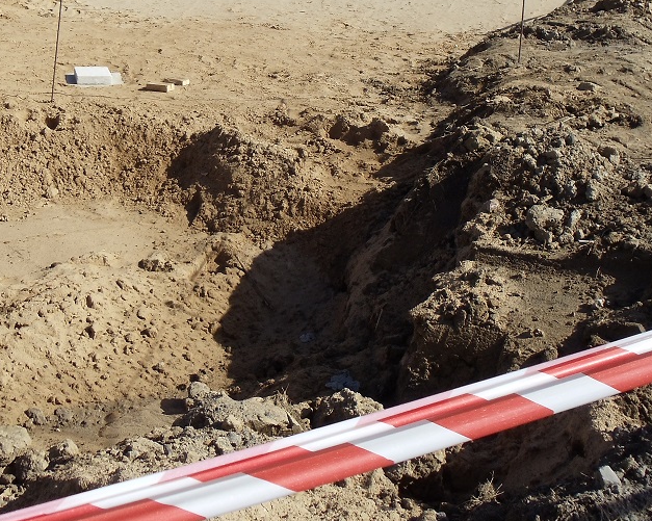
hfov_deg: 25.6
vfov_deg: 20.5
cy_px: 133
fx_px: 1427
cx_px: 237
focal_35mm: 74
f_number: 7.1
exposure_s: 1/250
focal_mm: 6
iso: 80
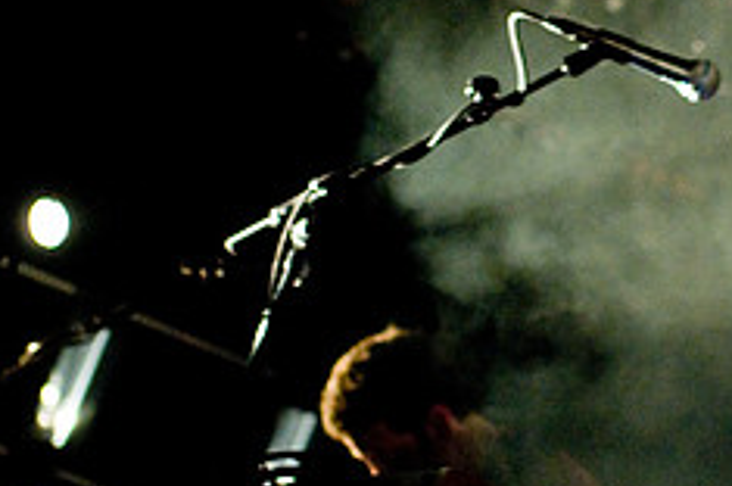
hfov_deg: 9.5
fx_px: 4366
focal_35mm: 215
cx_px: 801
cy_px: 182
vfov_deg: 6.4
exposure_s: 1/125
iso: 800
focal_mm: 58
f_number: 3.2
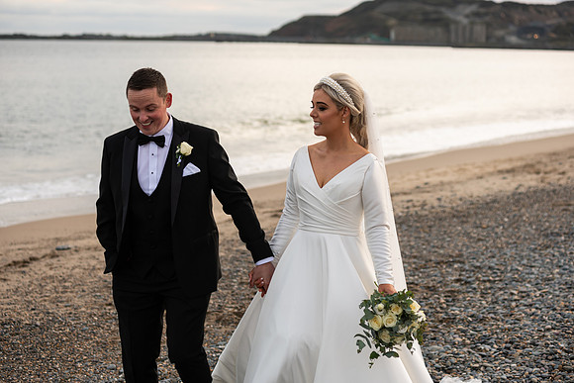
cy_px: 192
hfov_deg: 25.4
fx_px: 1276
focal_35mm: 80
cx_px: 287
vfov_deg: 17.1
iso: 80
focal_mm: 80
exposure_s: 1/200
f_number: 3.5
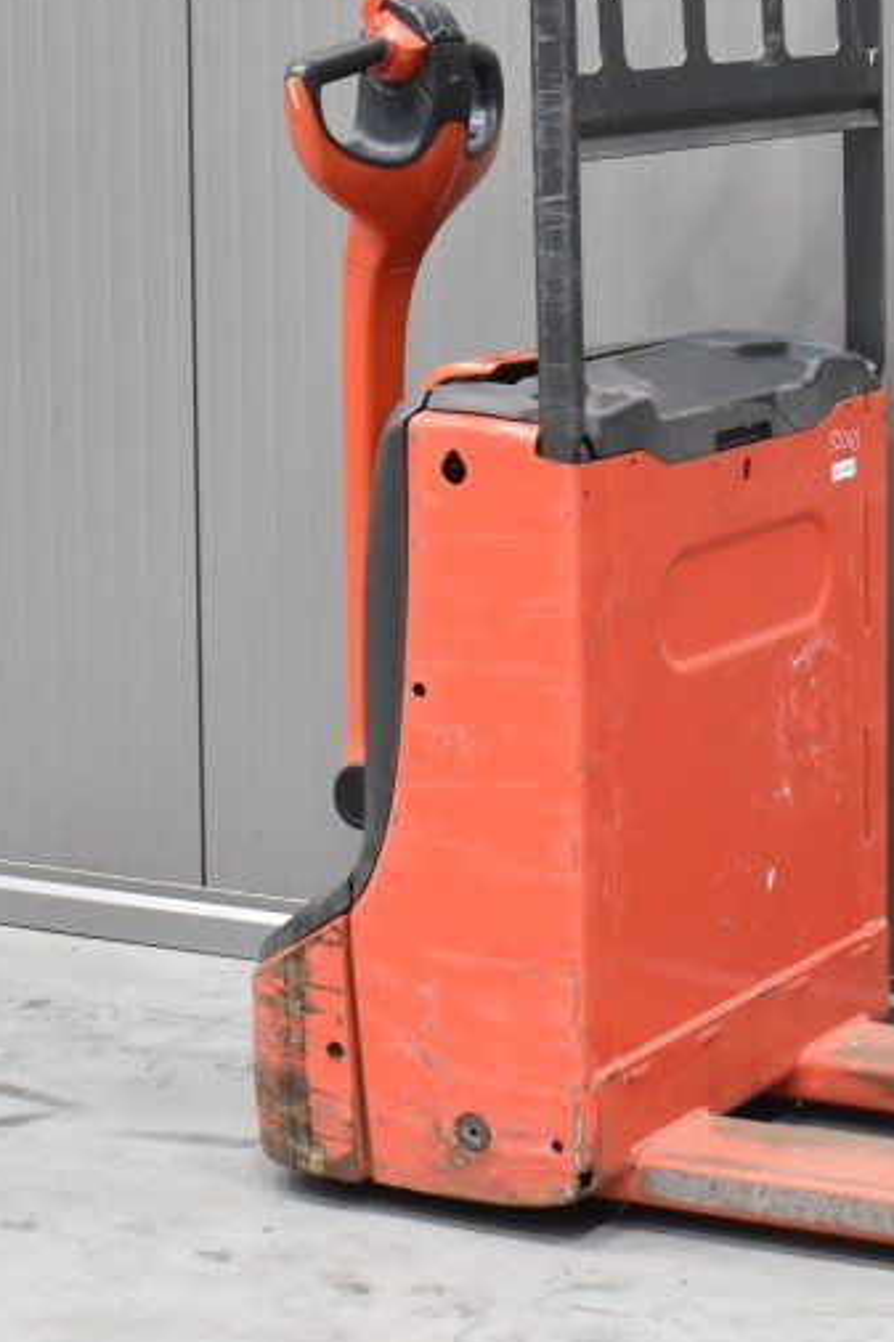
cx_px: 857
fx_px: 3846
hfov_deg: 13.1
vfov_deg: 19.7
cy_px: 427
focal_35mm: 103
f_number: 5.6
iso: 1600
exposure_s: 1/25
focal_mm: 29
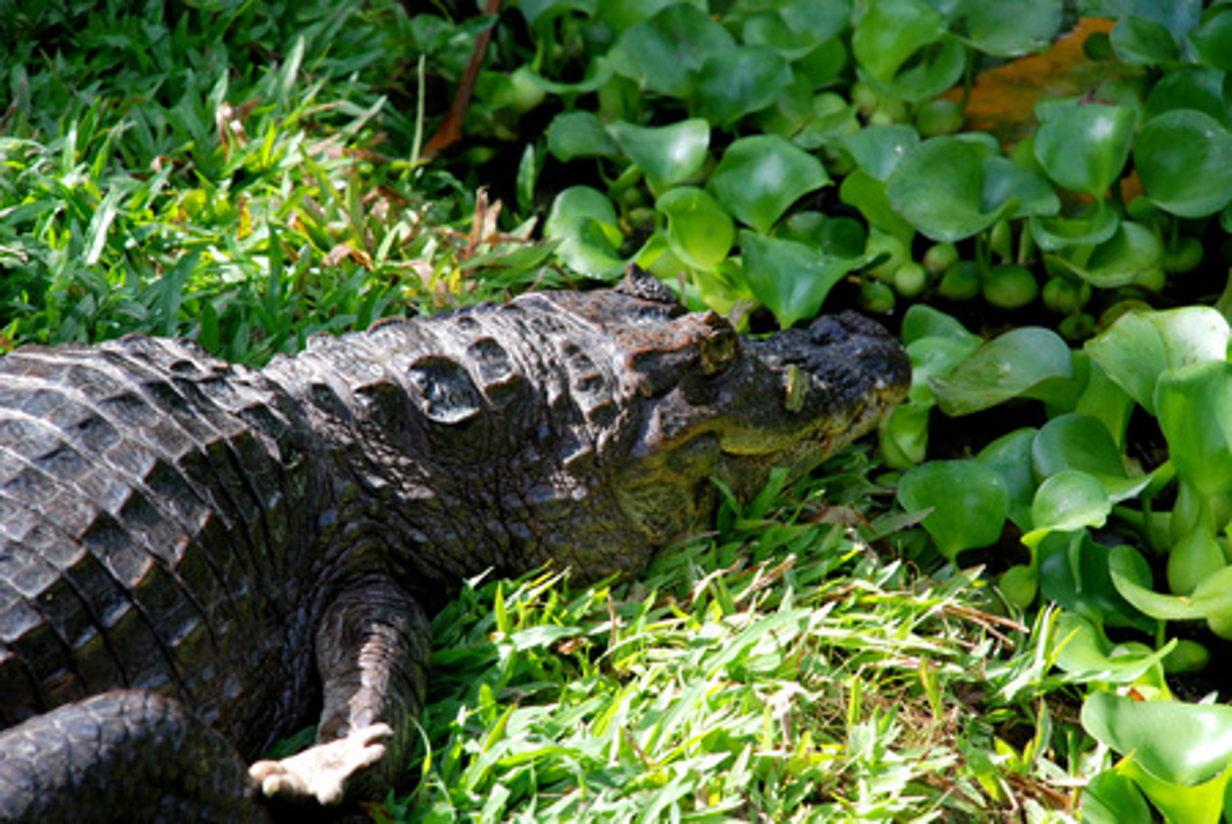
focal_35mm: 202
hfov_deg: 10.1
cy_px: 412
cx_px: 616
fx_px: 6937
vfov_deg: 6.8
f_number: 10
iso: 800
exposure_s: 1/400
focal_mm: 135
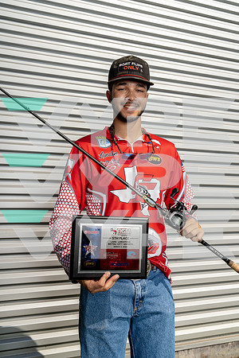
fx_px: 309
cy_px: 179
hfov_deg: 42.3
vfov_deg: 60.3
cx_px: 120
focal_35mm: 31
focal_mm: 31
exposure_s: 1/250
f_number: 10
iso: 100
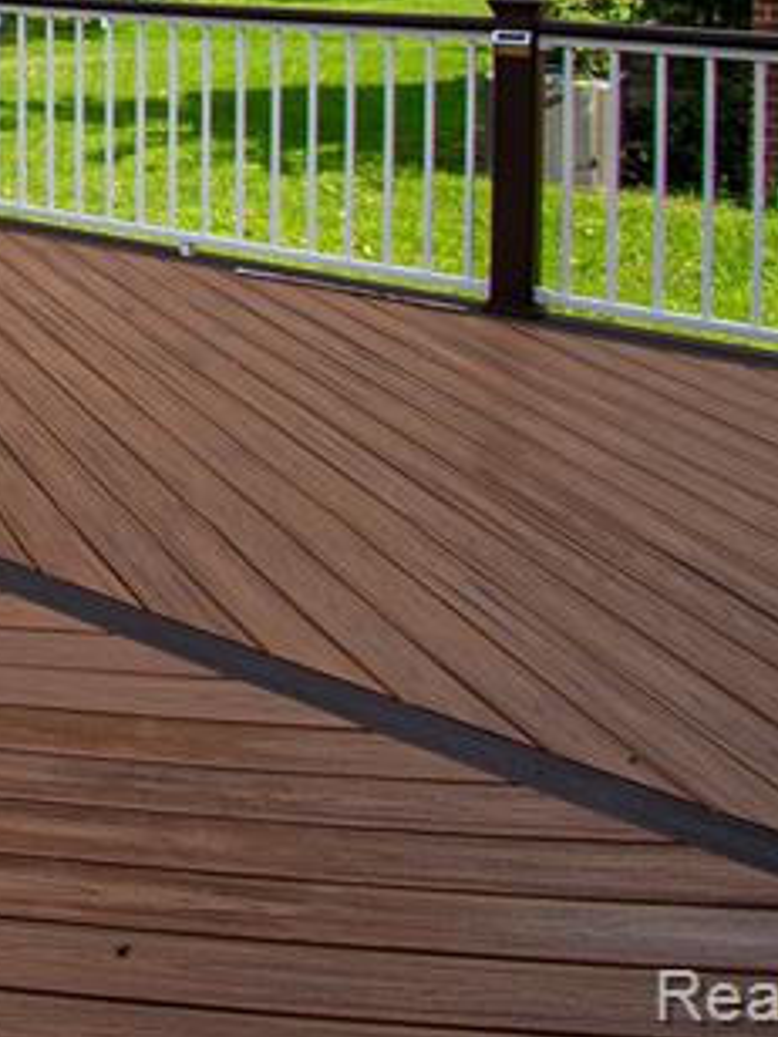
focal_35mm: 48
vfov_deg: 34.4
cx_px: -727
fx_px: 1438
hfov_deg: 19.5
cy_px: -98
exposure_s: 1/320
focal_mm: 10
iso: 100
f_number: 6.3
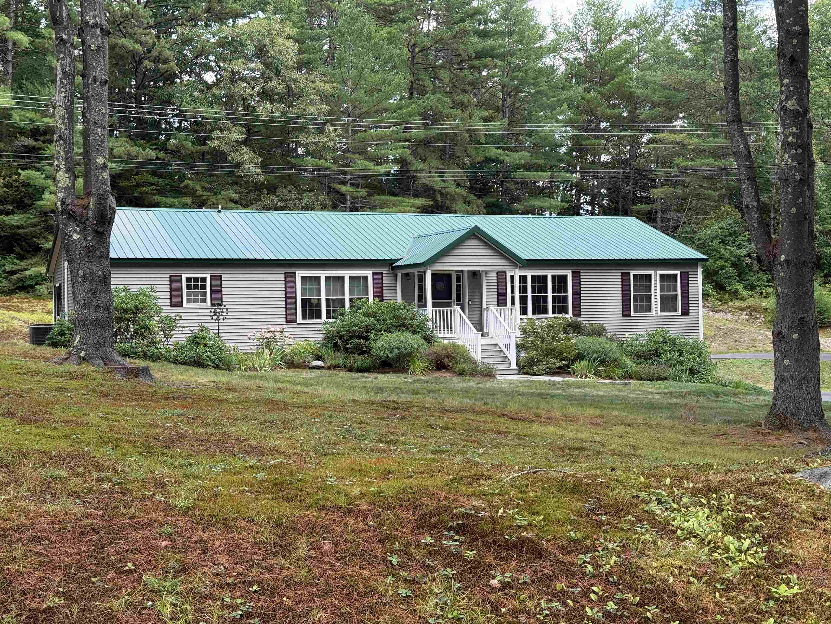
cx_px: 416
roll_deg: +1.0
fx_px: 1152
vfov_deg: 30.3
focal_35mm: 48
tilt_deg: -0.1
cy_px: 312
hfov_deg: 39.7
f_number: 1.78
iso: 64
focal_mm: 6.76
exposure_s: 1/381
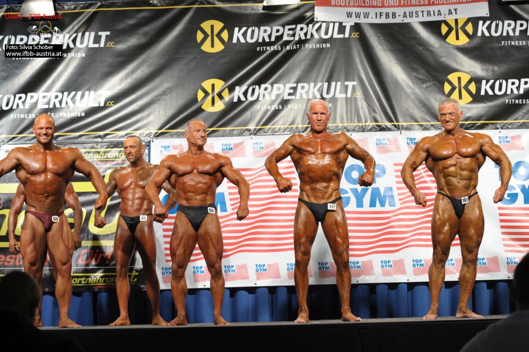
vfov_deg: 19.4
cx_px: 264
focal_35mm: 70
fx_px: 1028
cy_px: 176
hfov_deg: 28.9
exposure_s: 1/320
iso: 800
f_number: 4
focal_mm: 70
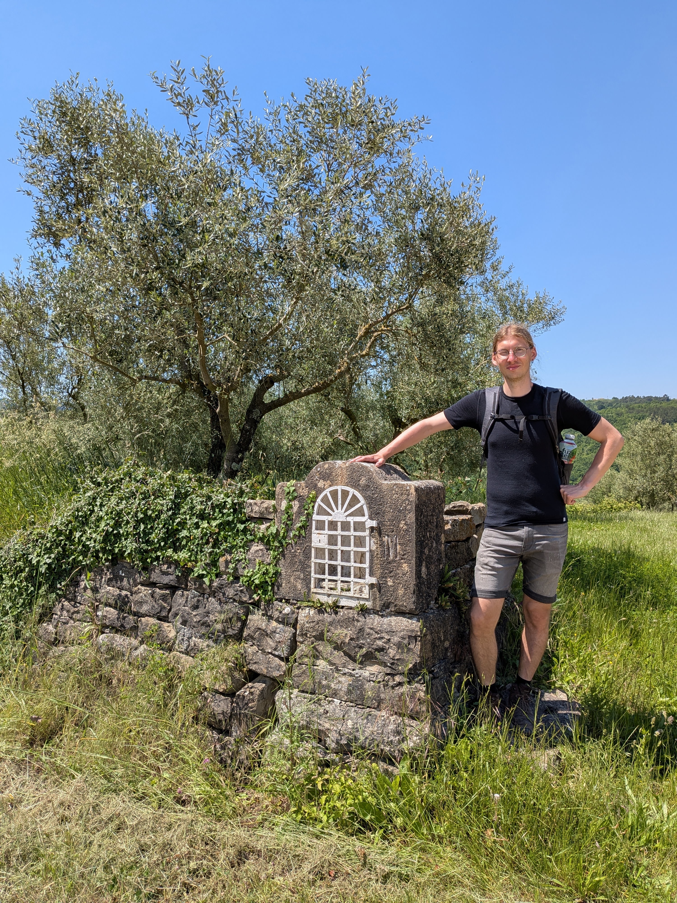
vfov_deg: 71.6
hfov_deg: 56.8
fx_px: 626
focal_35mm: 24
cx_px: 338
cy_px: 452
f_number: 1.7
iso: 27
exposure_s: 1/1160
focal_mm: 4.53
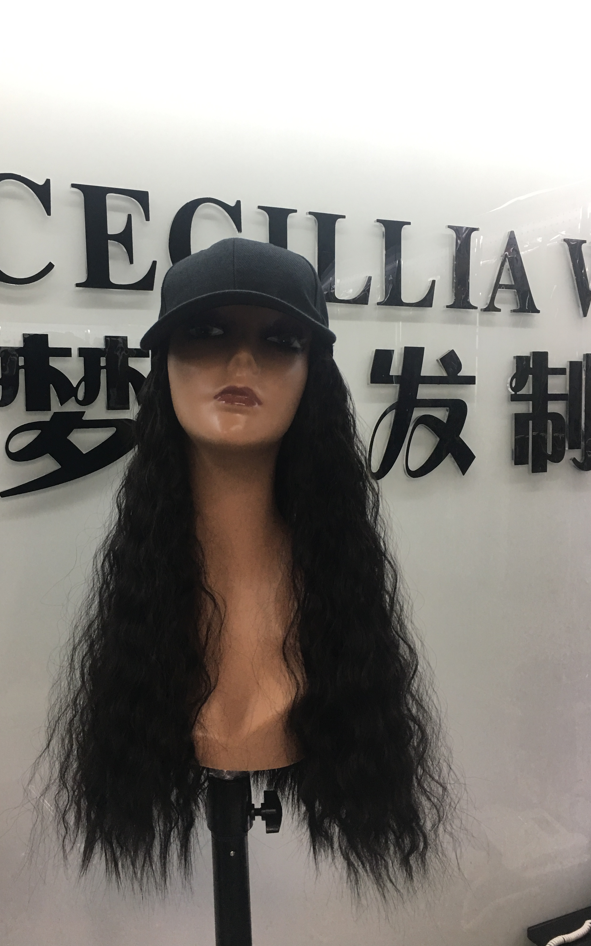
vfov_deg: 61.2
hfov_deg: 40.5
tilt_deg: -2.8
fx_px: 799
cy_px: 475
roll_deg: +0.0
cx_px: 243
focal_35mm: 31
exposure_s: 1/33
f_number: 2.2
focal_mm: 4.15
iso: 50
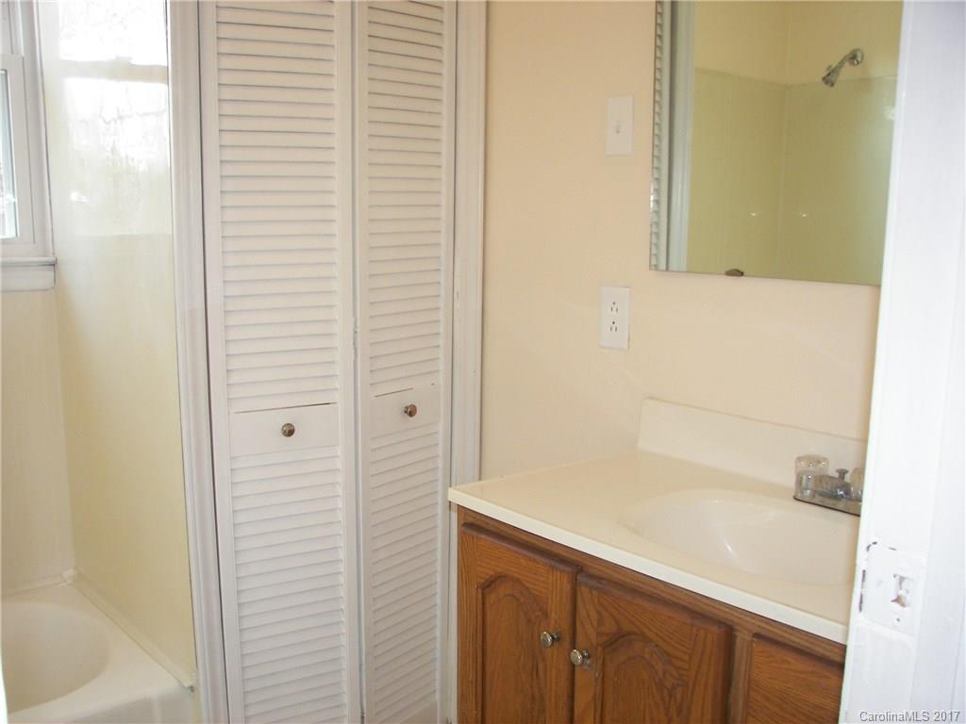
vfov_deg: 39.7
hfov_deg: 51.4
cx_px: 483
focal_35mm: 36
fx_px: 1005
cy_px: 362
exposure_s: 1/30
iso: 100
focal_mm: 6
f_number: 2.8
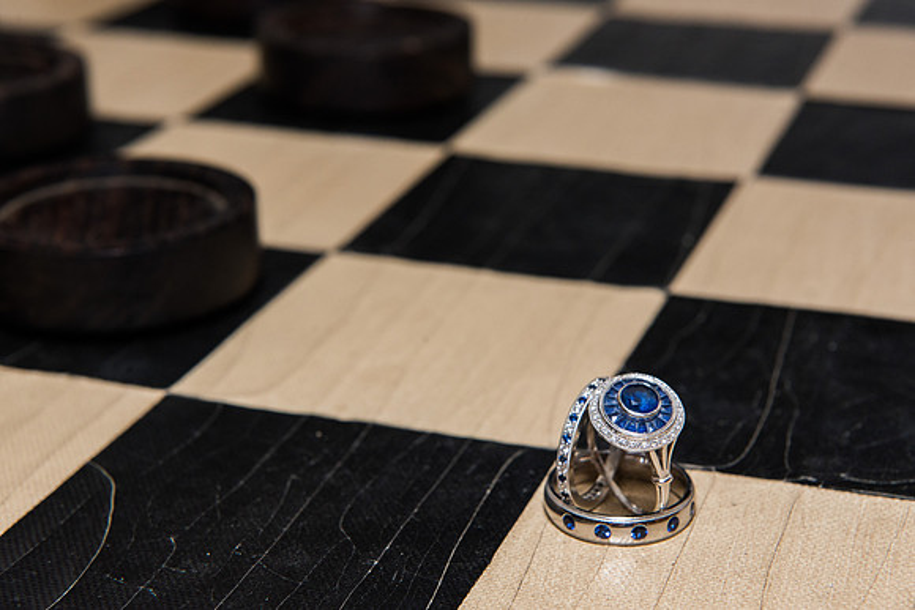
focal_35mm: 75
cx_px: 491
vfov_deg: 18.1
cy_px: 328
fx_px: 1911
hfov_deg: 26.9
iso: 500
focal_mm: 70
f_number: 9
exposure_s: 1/100
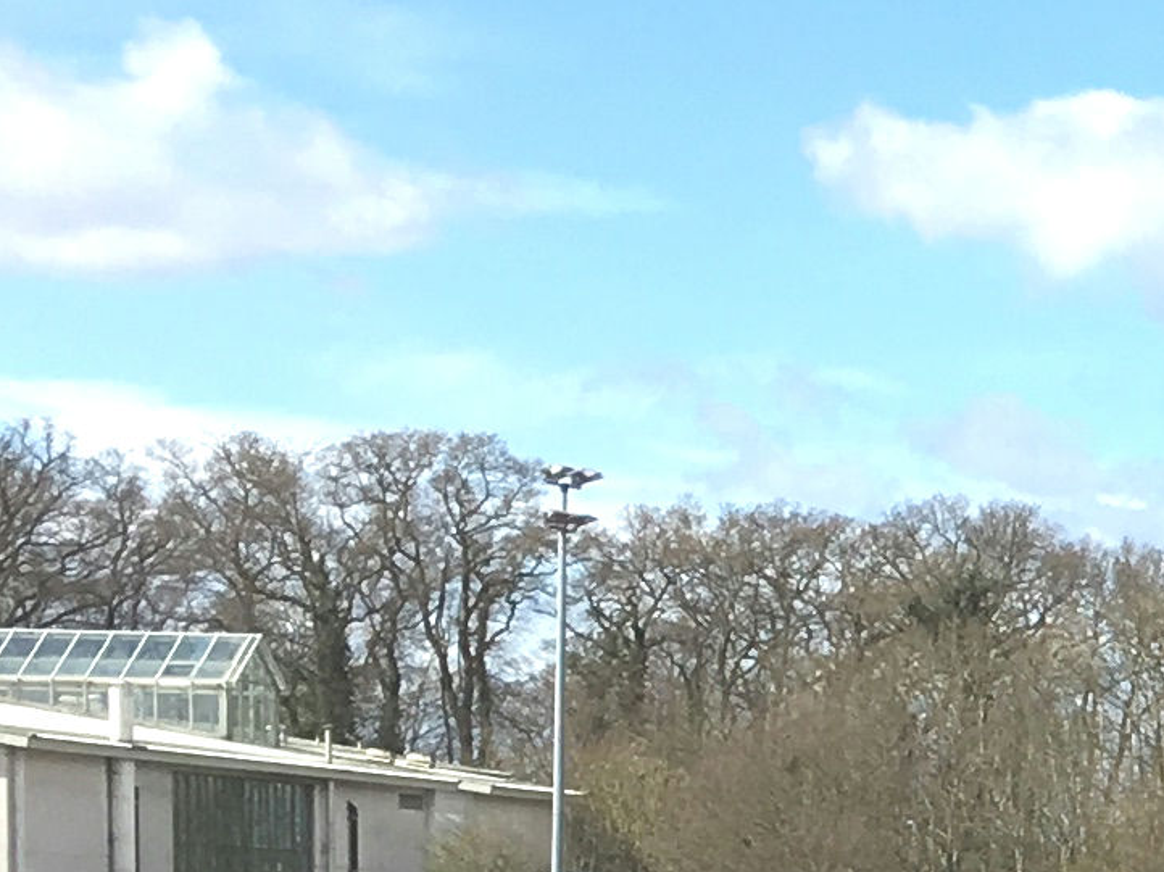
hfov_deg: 10.7
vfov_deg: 9.0
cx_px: 2615
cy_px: 1223
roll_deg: -2.3
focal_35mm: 162
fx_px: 5446
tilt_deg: -3.0
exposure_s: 1/1425
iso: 25
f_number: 2.2
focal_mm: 4.15
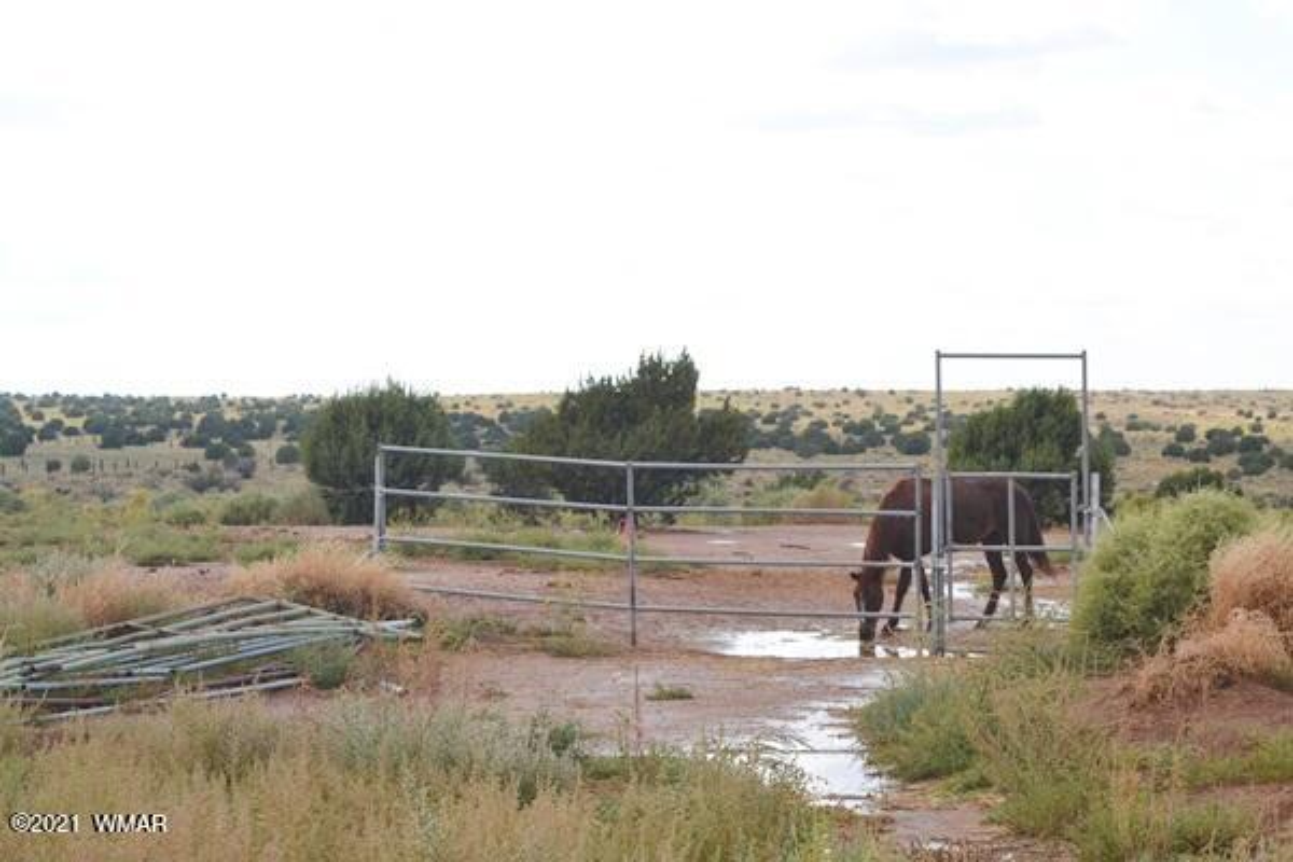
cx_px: 646
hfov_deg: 24.6
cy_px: 431
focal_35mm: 82
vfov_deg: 16.6
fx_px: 2963
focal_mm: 55
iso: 100
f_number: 9
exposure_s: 1/200
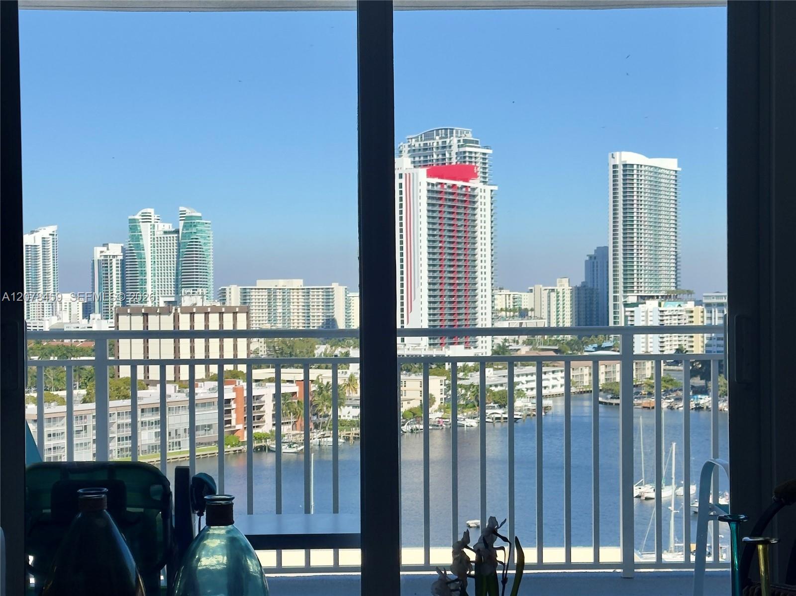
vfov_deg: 30.3
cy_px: 298
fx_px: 1103
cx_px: 398
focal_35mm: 48
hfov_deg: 39.7
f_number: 1.78
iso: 64
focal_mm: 6.76
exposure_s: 1/2717
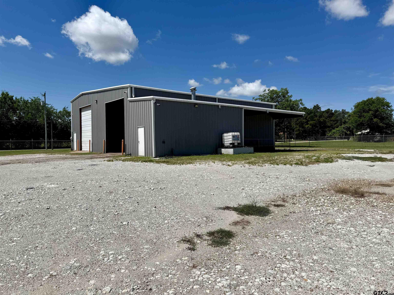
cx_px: 197
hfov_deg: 71.6
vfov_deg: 56.8
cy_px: 148
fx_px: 273
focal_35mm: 24
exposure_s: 1/10309
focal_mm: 6.76
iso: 80
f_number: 1.78
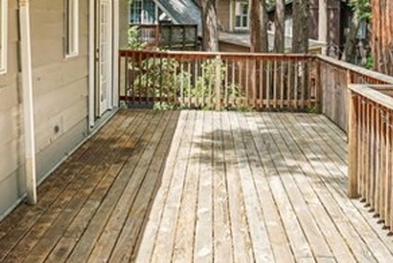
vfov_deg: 26.4
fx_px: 535
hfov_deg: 40.3
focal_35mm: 49
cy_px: 15
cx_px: 209
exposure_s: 1/60
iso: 100
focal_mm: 14
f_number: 8
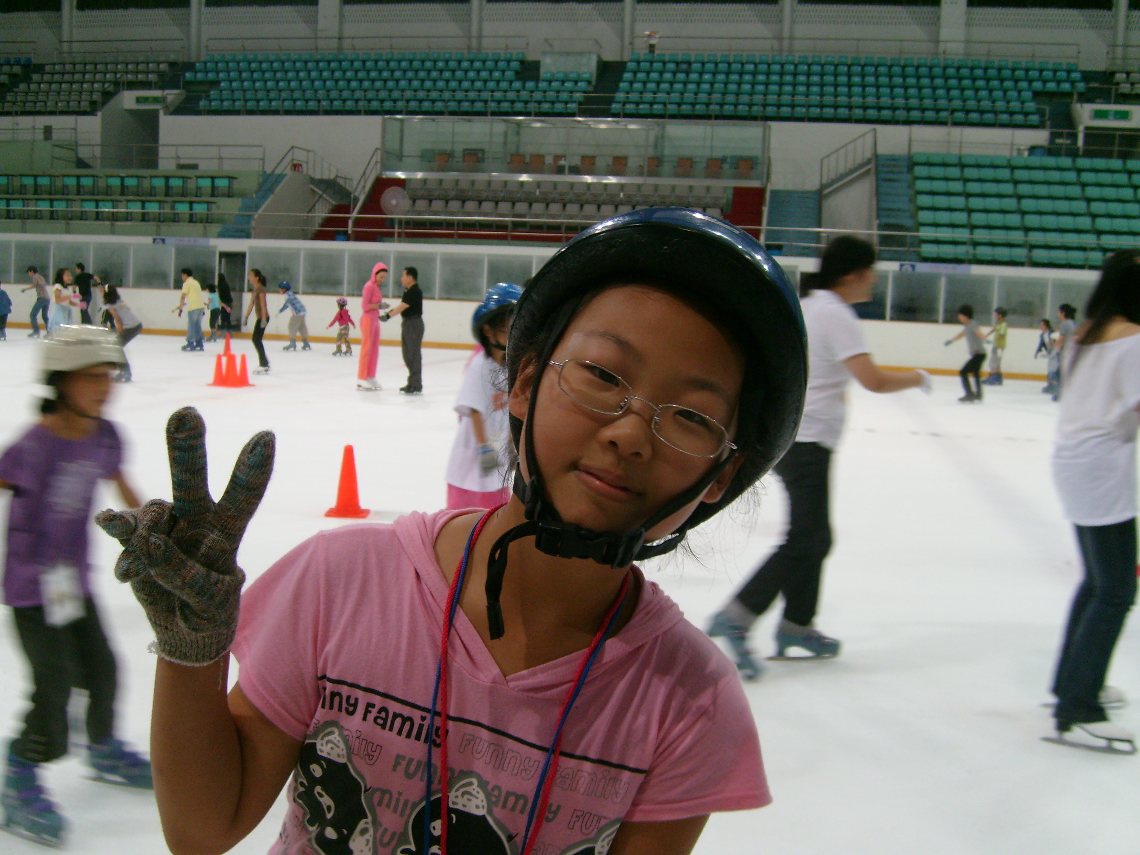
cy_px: 428
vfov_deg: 40.7
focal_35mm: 35
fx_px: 1153
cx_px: 570
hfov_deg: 52.6
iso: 120
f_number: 2.8
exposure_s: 1/45
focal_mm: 5.8
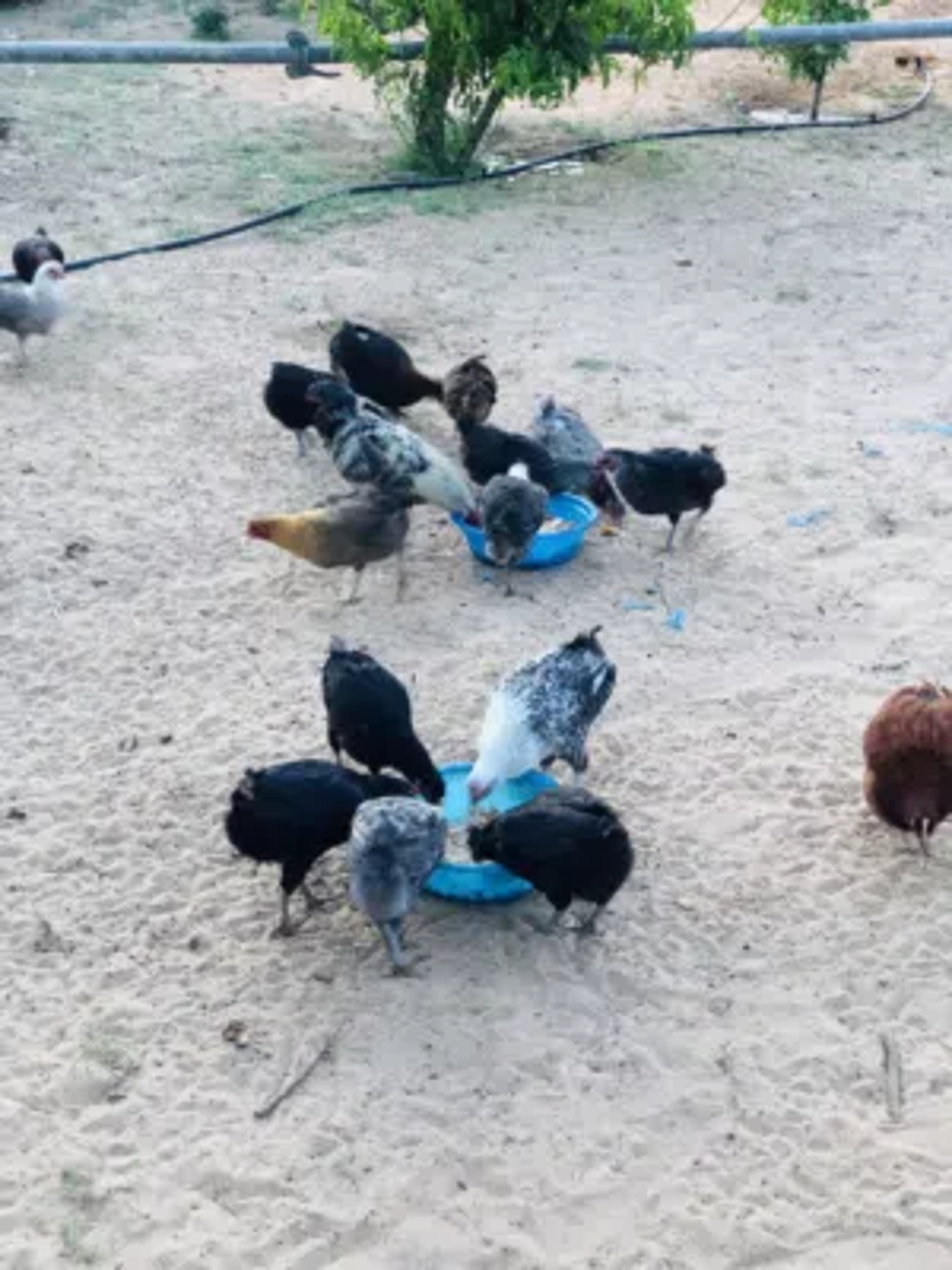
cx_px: 476
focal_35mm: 52
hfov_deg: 28.0
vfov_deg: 36.8
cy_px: 635
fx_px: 1907
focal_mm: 6
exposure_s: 1/10
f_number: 2.4
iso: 160
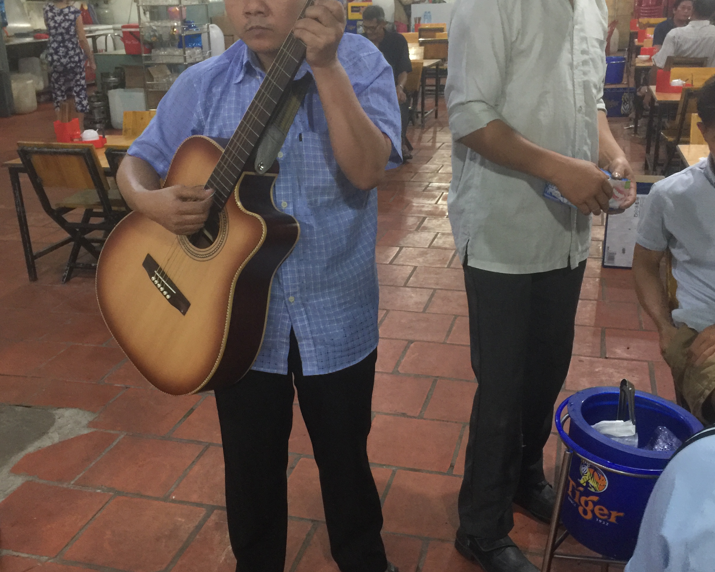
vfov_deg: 39.2
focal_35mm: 38
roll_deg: +2.8
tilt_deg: -19.7
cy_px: 276
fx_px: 804
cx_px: 357
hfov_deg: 47.9
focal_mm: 4.15
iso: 100
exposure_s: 1/10
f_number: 2.2
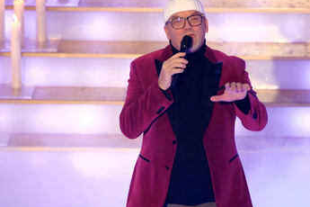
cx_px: 181
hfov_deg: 3.2
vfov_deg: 2.1
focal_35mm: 653
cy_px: 115
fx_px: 5623
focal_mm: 500
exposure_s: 1/400
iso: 12800
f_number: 6.3
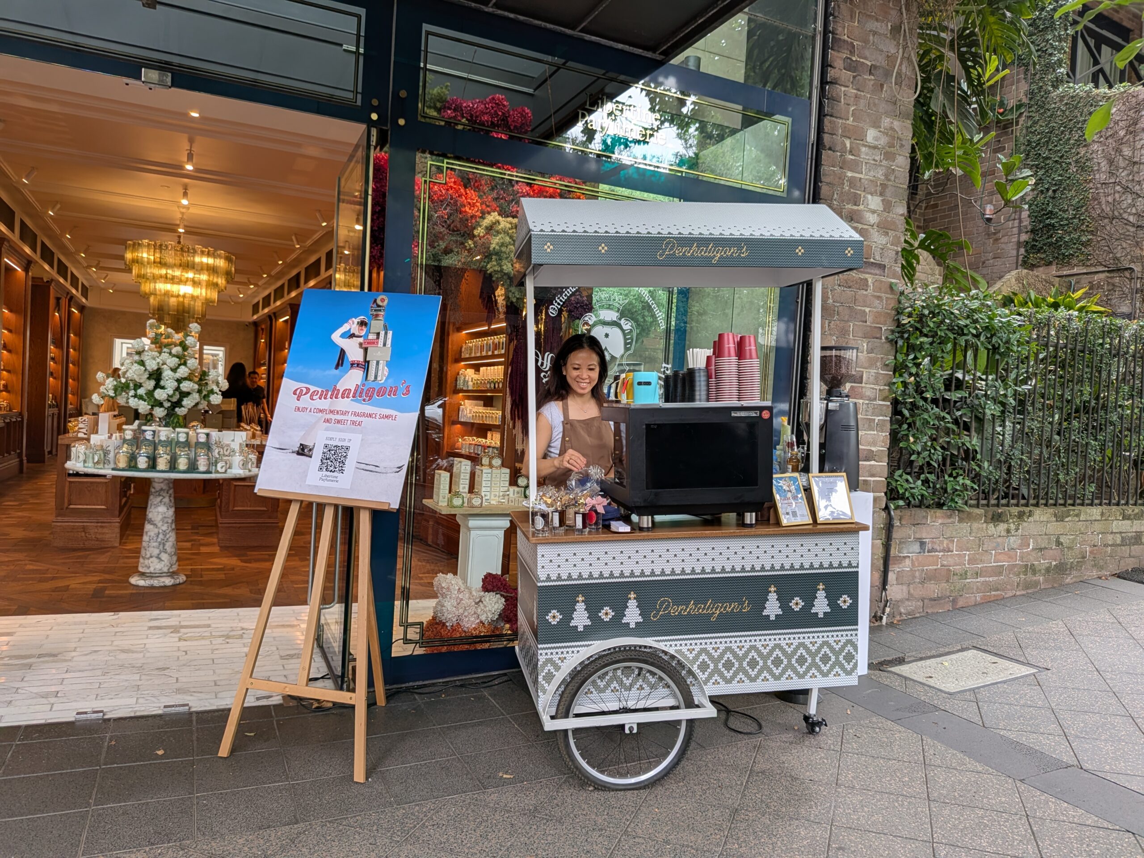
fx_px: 793
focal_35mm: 24
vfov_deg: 56.8
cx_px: 572
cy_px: 429
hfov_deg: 71.6
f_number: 1.7
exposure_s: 1/99.9
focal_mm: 4.53
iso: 37
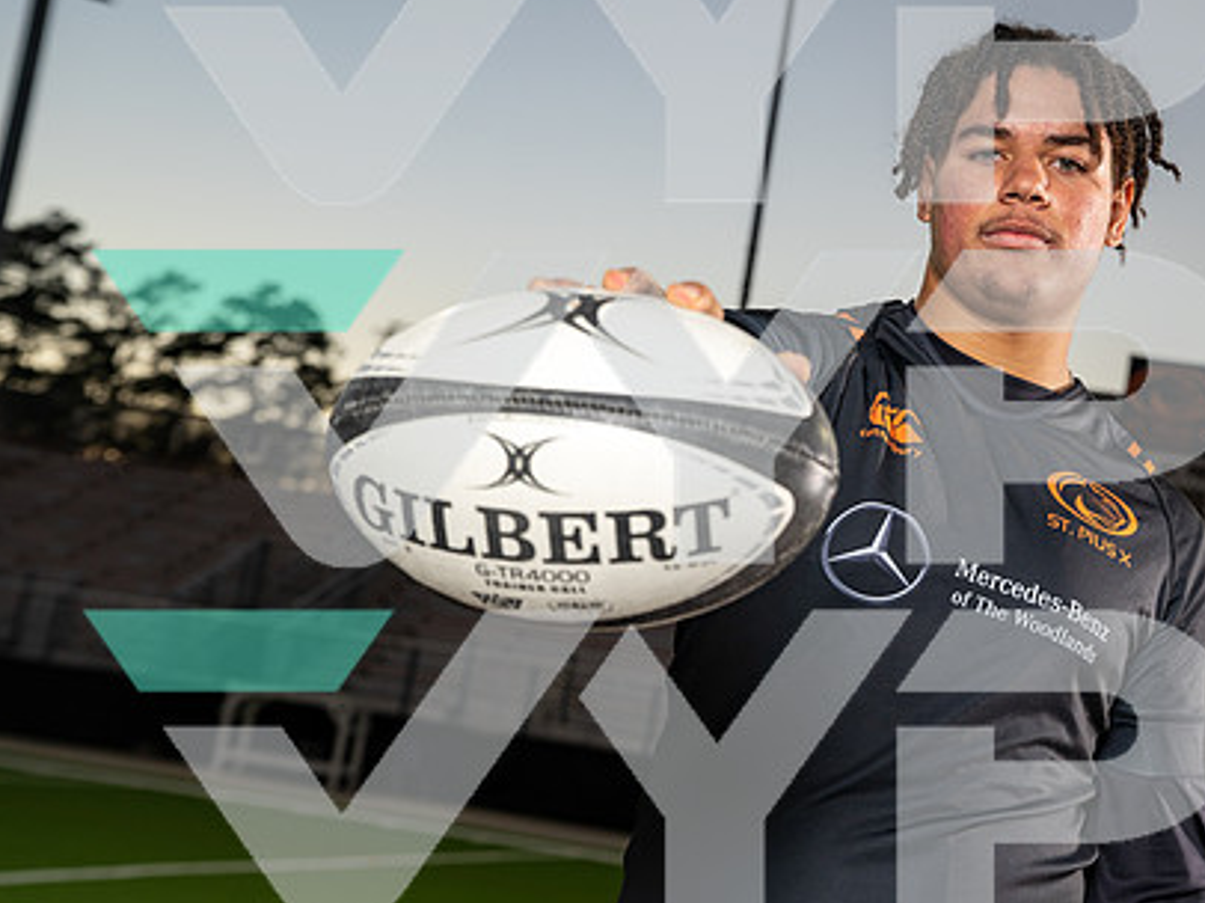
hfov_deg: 29.1
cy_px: 408
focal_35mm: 66
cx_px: 849
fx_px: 2296
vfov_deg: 22.2
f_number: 4.5
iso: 160
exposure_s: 1/250
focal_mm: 48
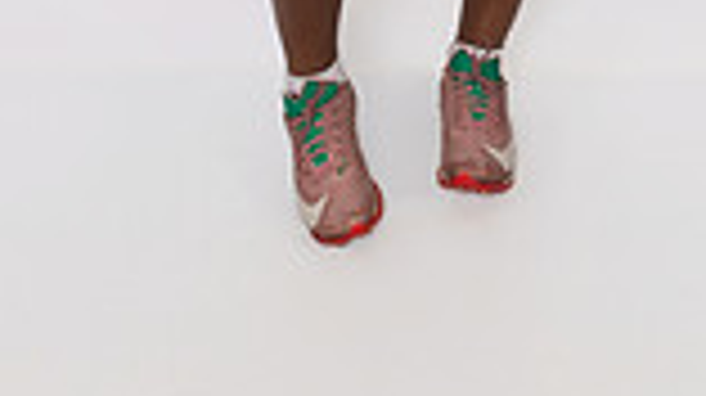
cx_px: 454
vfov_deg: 10.3
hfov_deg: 20.9
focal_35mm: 102
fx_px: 1908
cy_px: -549
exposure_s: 1/320
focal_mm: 34
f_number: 8
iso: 640
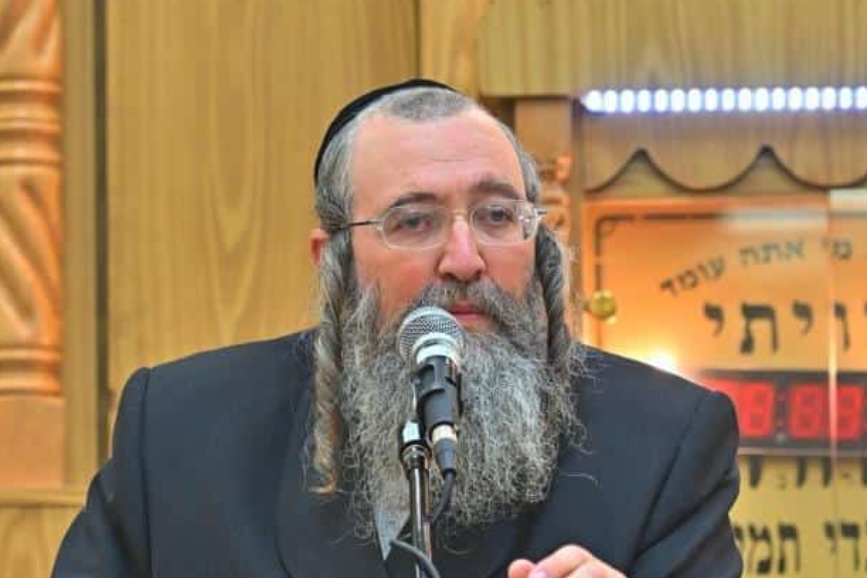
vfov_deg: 4.6
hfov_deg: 6.8
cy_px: 526
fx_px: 7249
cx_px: 441
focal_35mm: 301
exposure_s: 1/200
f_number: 4
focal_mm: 120
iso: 640
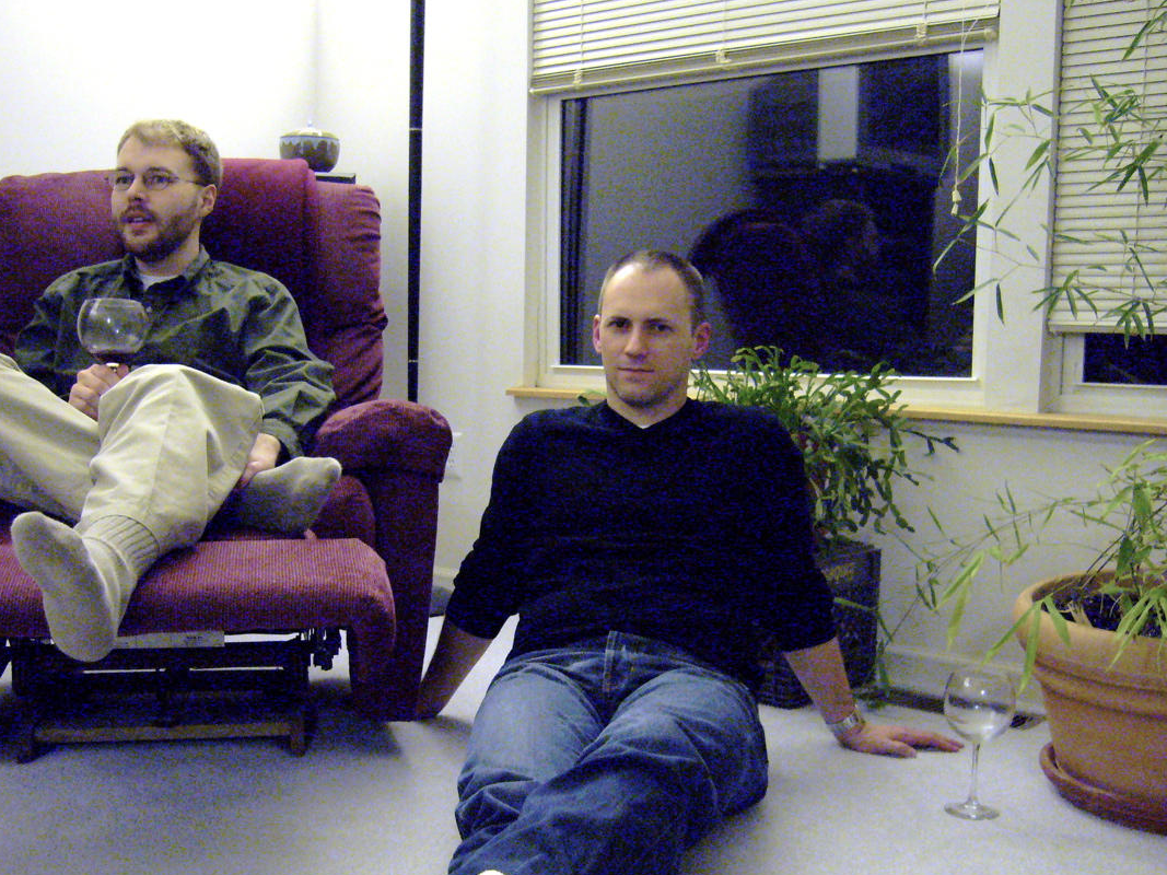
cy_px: 523
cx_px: 528
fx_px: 1416
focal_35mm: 42
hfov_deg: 44.7
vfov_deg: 34.2
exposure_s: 1/8
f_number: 2.8
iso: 200
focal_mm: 5.8
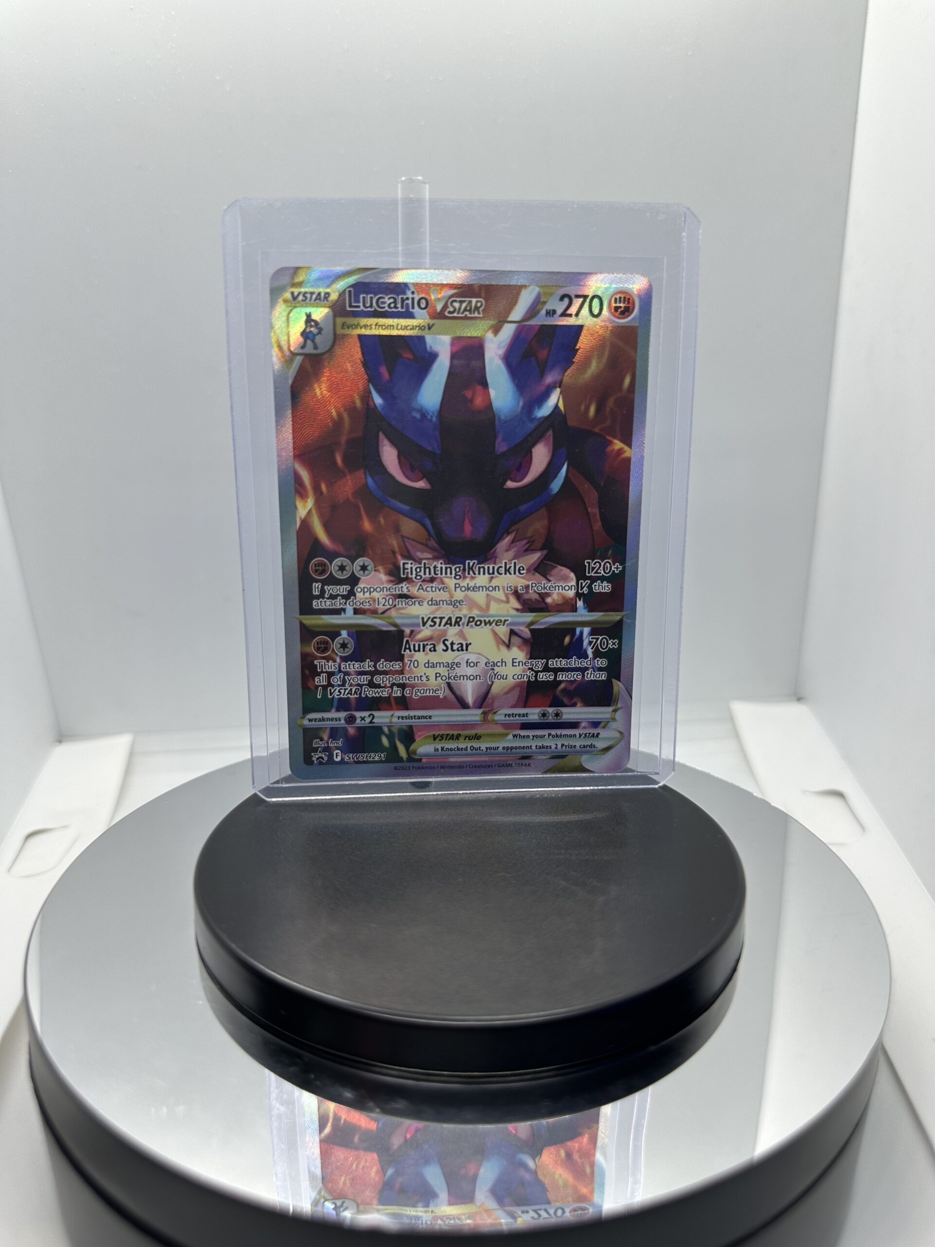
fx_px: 864
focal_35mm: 24
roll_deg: -0.3
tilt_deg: -16.3
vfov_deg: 71.6
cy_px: 624
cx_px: 468
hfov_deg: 56.8
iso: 80
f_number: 1.78
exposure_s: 1/428
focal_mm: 6.86
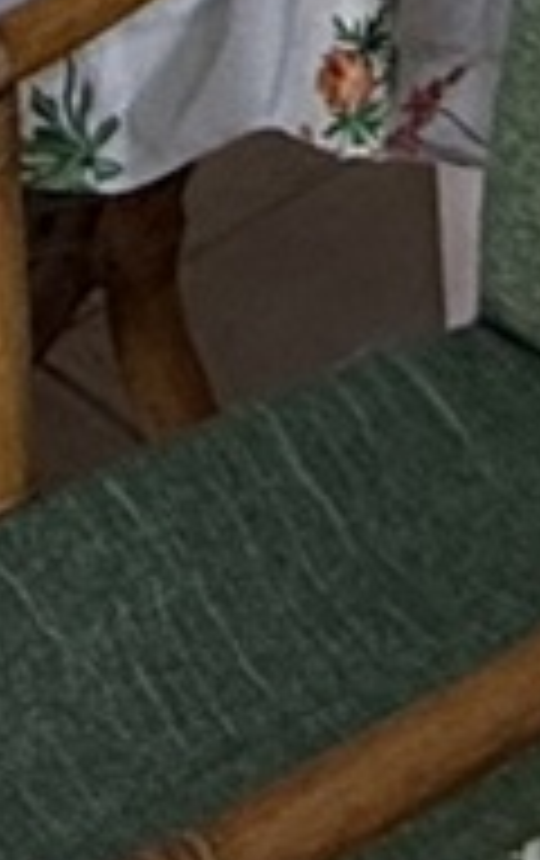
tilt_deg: -3.7
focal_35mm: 149
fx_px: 3495
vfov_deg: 9.5
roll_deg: +0.1
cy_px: -1990
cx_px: 2331
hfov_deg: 6.6
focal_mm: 2.22
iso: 50
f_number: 2.2
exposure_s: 1/146
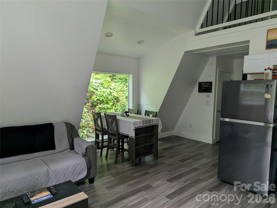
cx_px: 138
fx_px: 192
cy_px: 104
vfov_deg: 56.9
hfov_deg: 71.5
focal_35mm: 24
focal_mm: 6.81
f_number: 1.85
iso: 461
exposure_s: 1/225
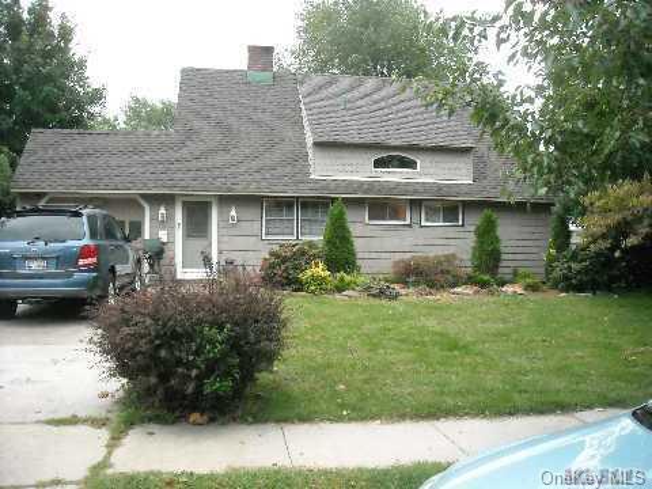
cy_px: 244
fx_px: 659
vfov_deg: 40.7
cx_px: 326
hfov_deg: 52.6
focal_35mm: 35
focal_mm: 5.7
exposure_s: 1/74
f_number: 2.8
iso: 800
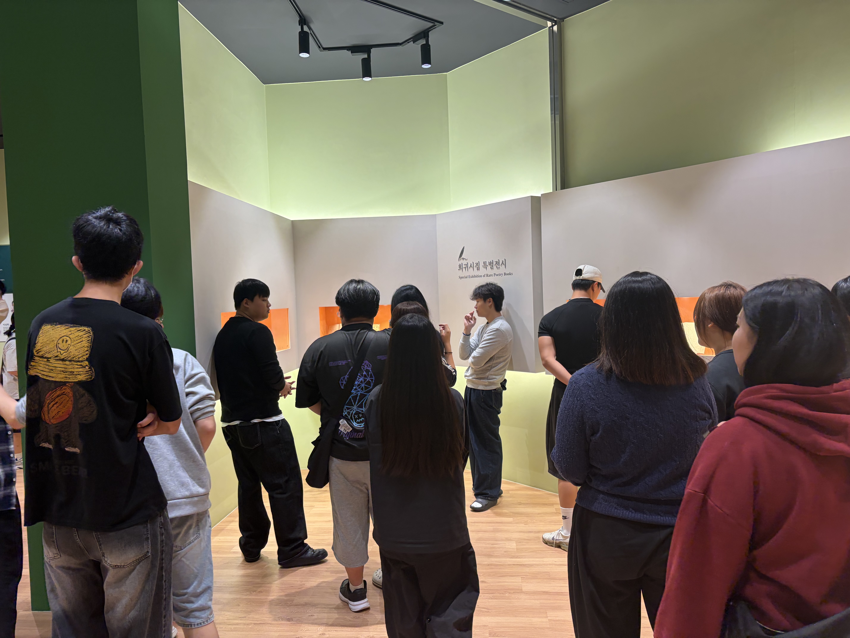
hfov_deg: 67.3
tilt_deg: -2.4
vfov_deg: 53.1
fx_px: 638
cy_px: 319
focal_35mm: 26
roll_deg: +2.4
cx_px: 425
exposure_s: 1/60
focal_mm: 5.96
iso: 64
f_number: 1.6
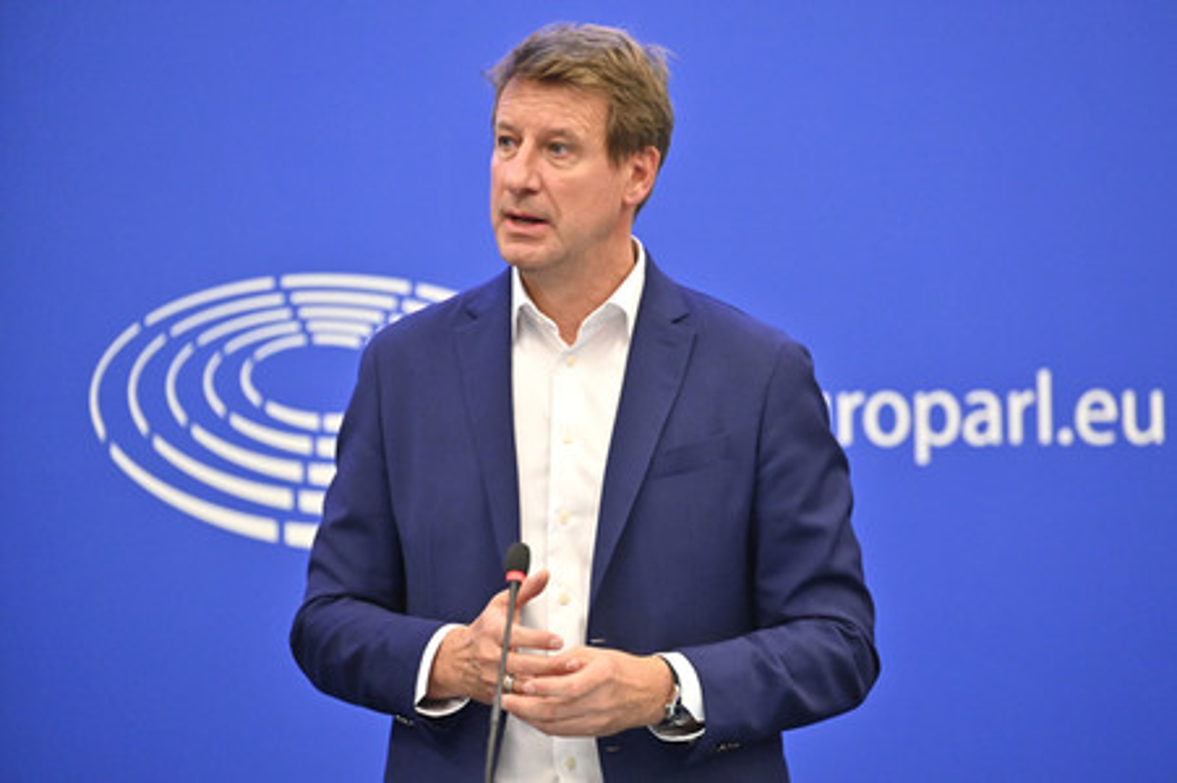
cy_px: 392
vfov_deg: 9.8
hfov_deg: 14.7
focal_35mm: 140
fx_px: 4574
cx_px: 588
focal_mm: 140
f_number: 2.8
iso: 5000
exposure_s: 1/800
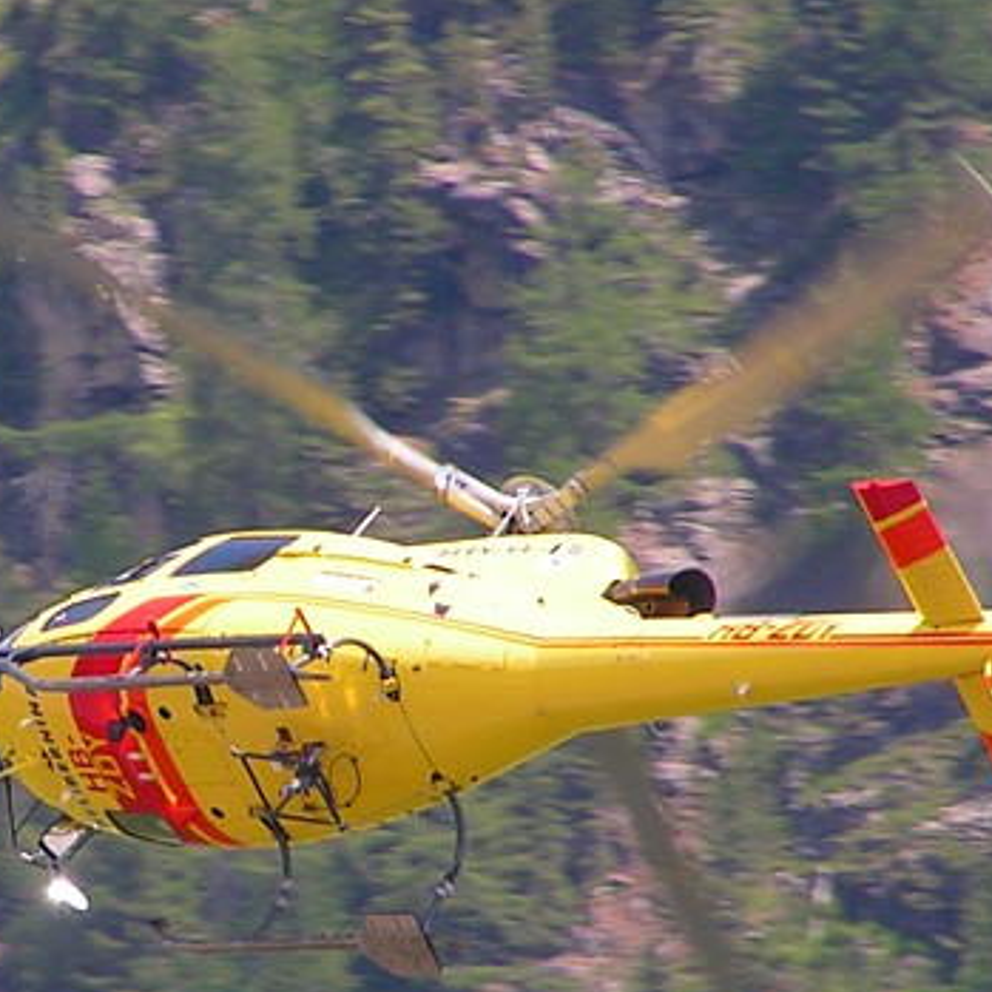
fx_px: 24965
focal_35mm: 770
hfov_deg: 2.3
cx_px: 503
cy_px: 615
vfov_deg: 2.3
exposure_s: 1/400
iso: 50
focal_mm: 63
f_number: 4
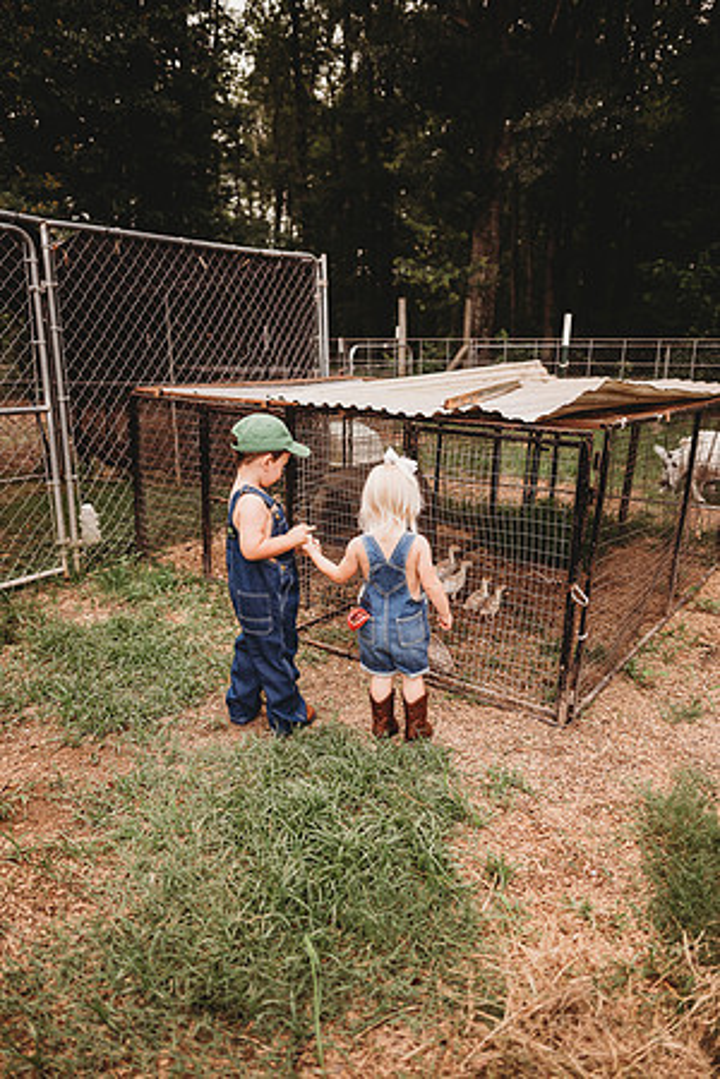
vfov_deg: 73.7
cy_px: 540
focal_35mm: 24
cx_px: 360
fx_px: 720
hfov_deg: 53.1
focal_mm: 24
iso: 100
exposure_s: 1/640
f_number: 2.2
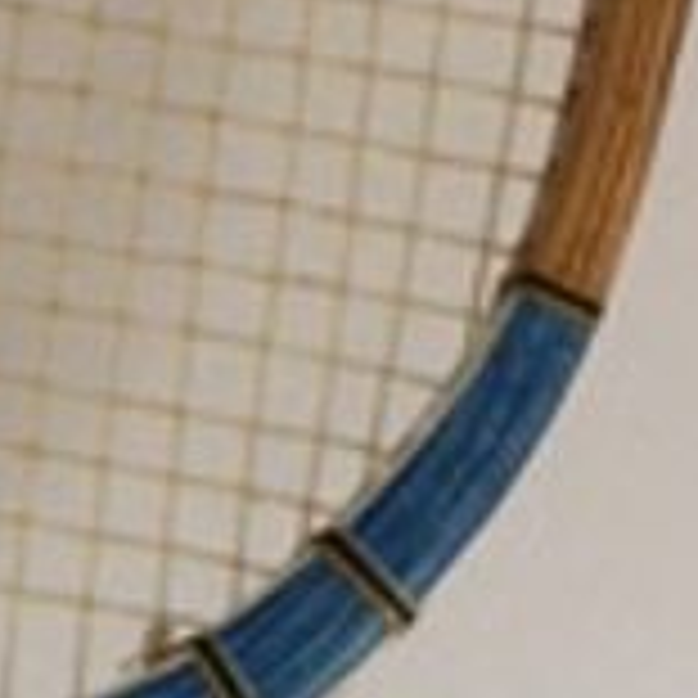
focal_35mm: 199
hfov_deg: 8.7
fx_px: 4540
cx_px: -41
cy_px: 1099
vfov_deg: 8.6
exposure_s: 1/30
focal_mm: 4.15
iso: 40
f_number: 2.2
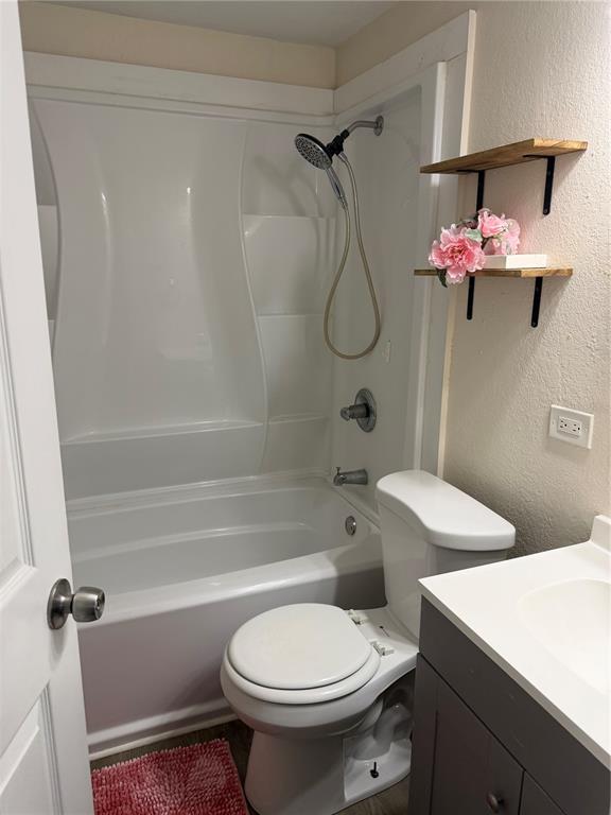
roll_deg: -0.8
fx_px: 565
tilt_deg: -15.2
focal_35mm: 24
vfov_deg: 71.6
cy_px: 408
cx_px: 306
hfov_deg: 56.8
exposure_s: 1/120
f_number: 1.78
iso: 200
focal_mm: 6.76
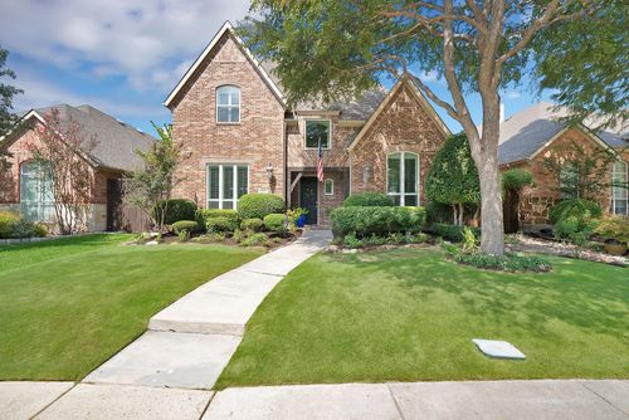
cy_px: 210
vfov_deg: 85.5
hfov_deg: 108.3
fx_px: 227
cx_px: 314
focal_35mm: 13
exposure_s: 1/160
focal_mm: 13
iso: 640
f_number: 9
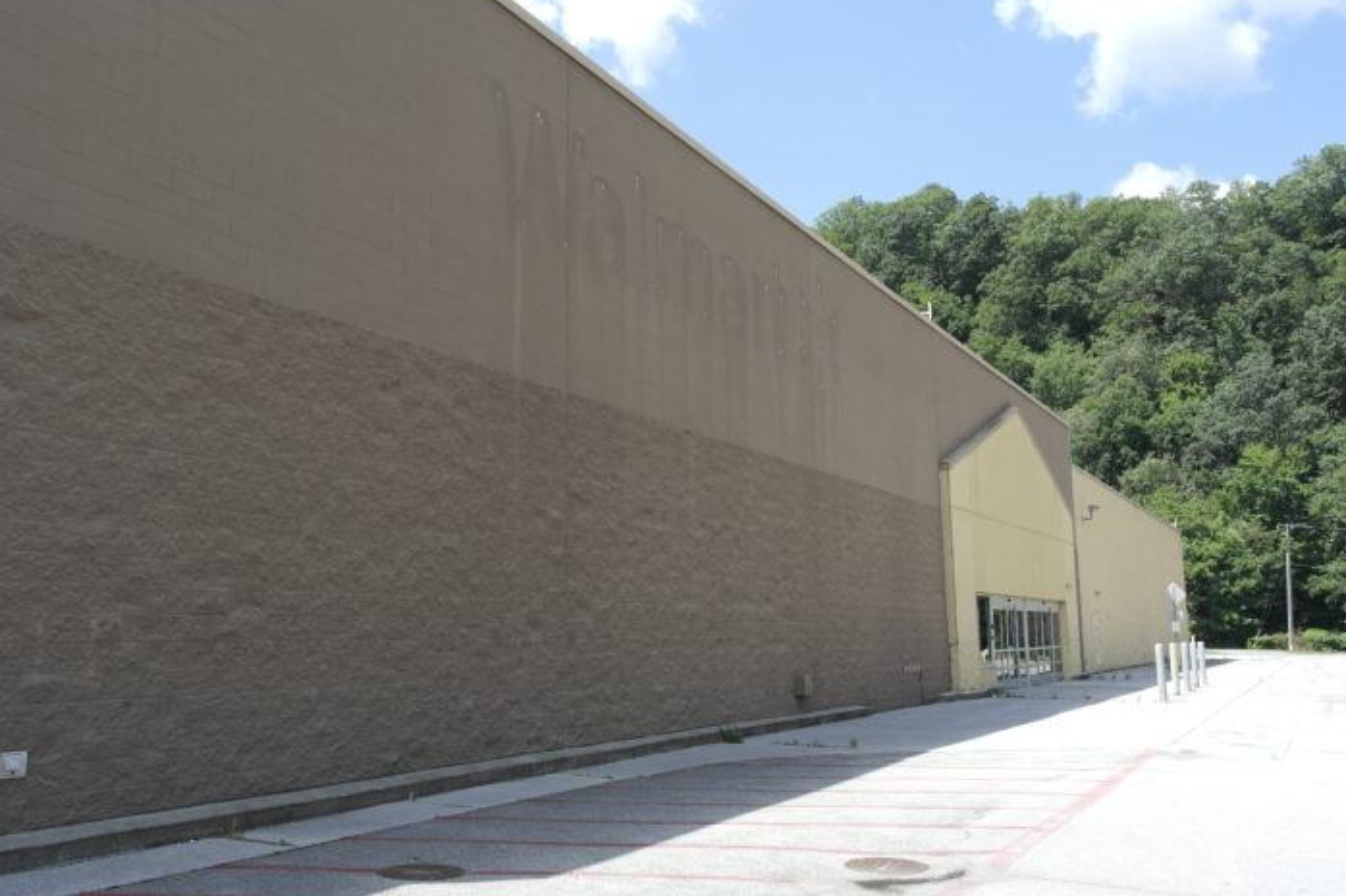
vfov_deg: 39.9
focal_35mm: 33
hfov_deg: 57.2
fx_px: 1233
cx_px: 663
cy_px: 405
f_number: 5.6
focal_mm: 20
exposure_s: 1/200
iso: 100
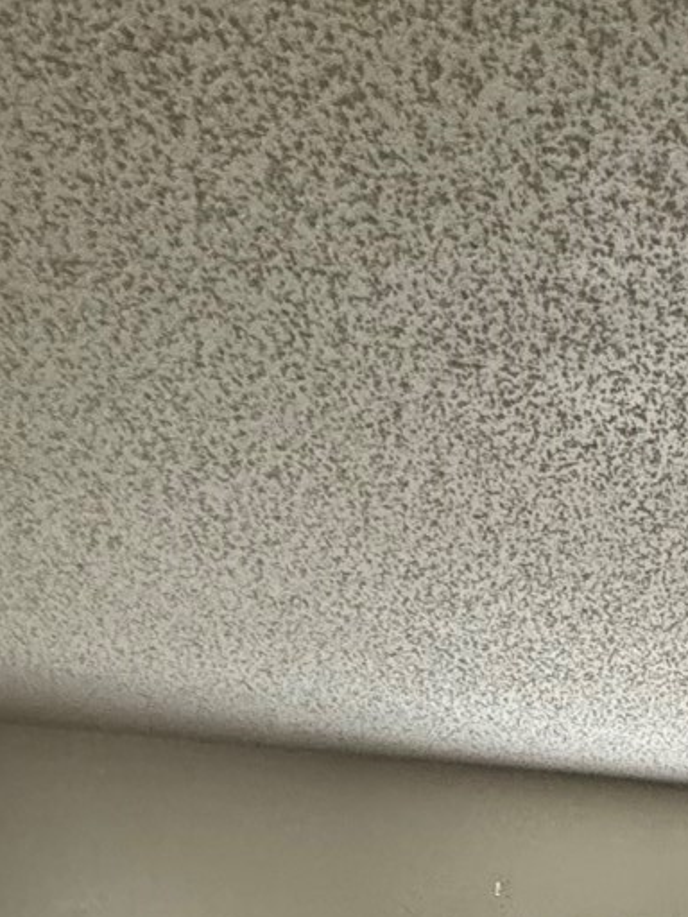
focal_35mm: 56
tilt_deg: -15.4
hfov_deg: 24.0
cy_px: 1487
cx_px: 799
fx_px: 1484
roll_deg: +0.3
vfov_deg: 24.1
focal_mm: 2.22
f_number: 2.2
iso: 400
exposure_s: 1/60
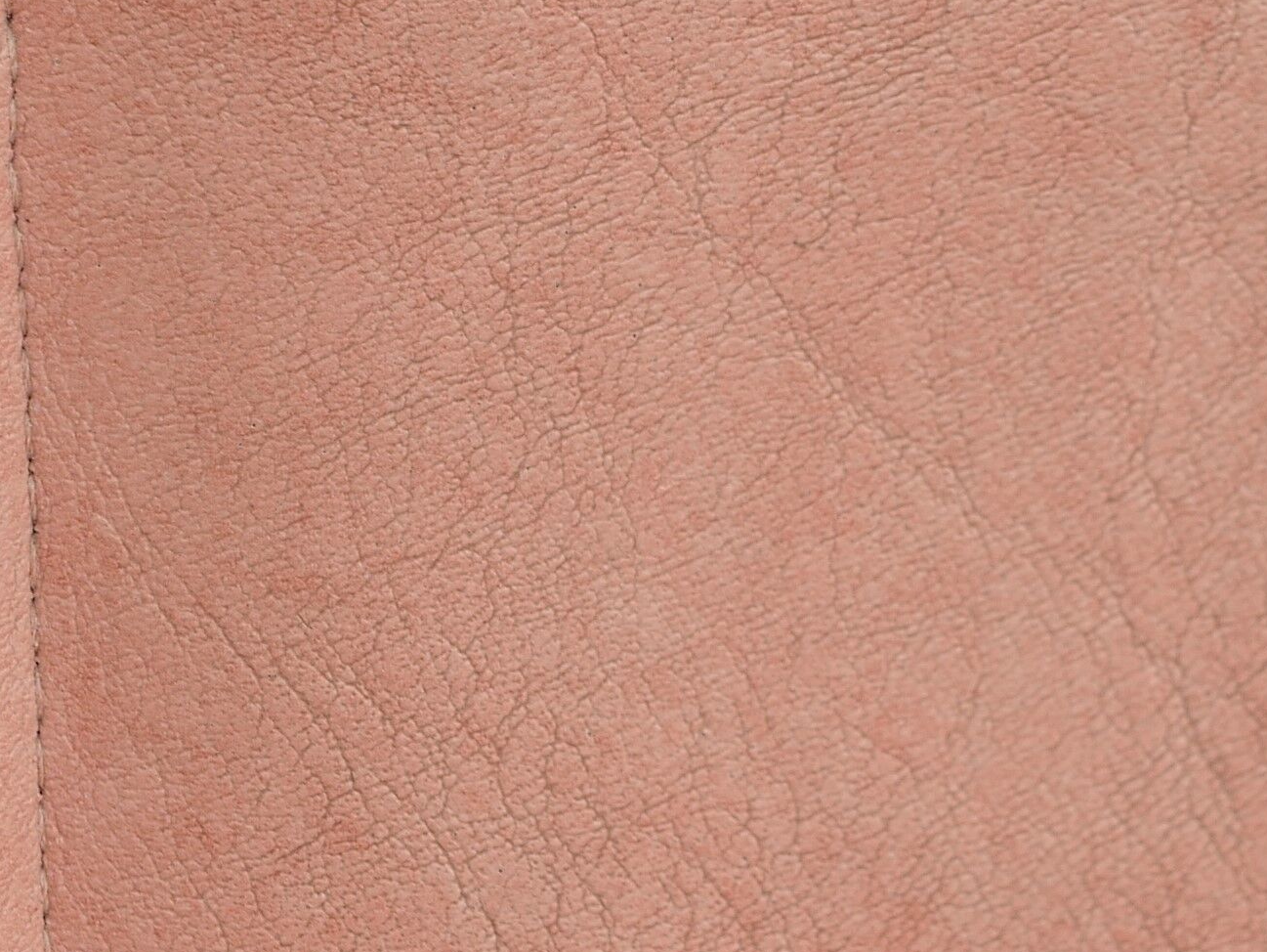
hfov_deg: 11.1
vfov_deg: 8.4
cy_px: 477
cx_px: 1147
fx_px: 6481
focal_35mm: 177
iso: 200
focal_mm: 25
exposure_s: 1/500
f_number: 4
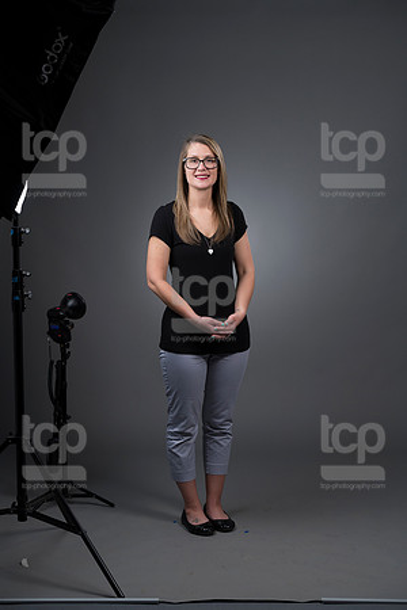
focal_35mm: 80
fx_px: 1357
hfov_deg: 17.1
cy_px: 305
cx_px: 204
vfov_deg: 25.4
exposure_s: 1/250
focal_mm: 80
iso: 160
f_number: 5.6
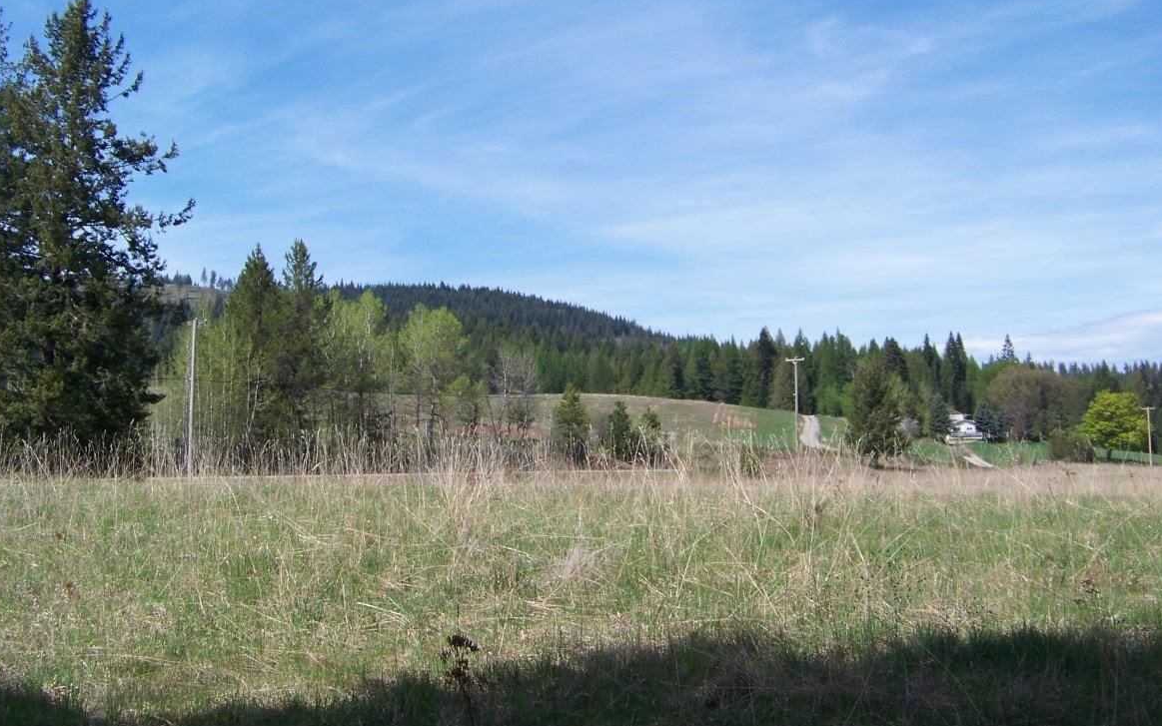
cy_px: 310
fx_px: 1330
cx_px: 582
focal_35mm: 42
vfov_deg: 30.5
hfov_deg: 47.2
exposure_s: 1/1000
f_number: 2.8
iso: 64
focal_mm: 5.85
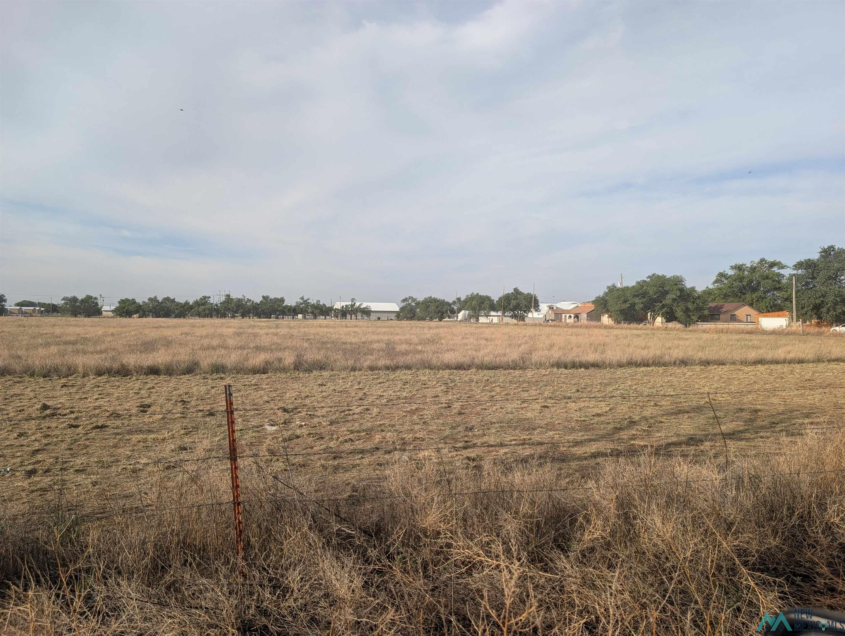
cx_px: 422
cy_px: 318
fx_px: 587
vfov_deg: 56.9
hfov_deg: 71.5
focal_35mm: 24
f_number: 1.68
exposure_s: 1/912
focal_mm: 6.9
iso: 27
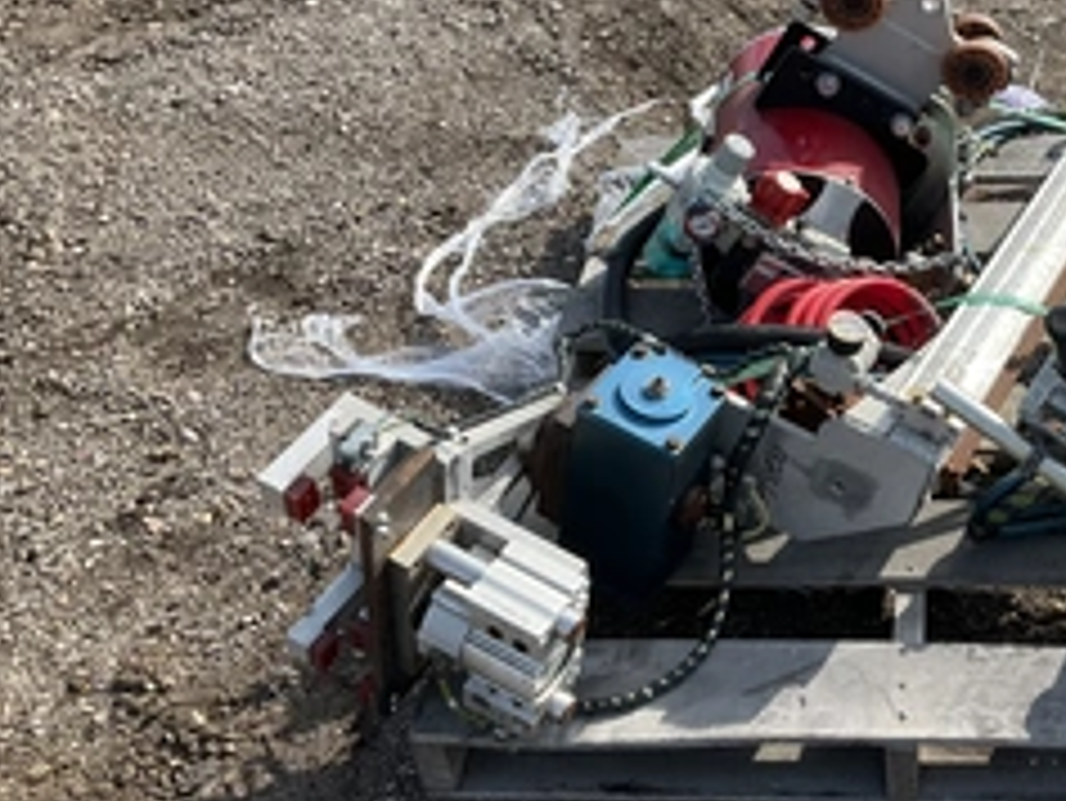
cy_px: 369
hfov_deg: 37.2
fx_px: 1510
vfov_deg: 29.7
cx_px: 882
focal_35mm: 49
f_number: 1.8
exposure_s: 1/929
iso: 25
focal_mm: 3
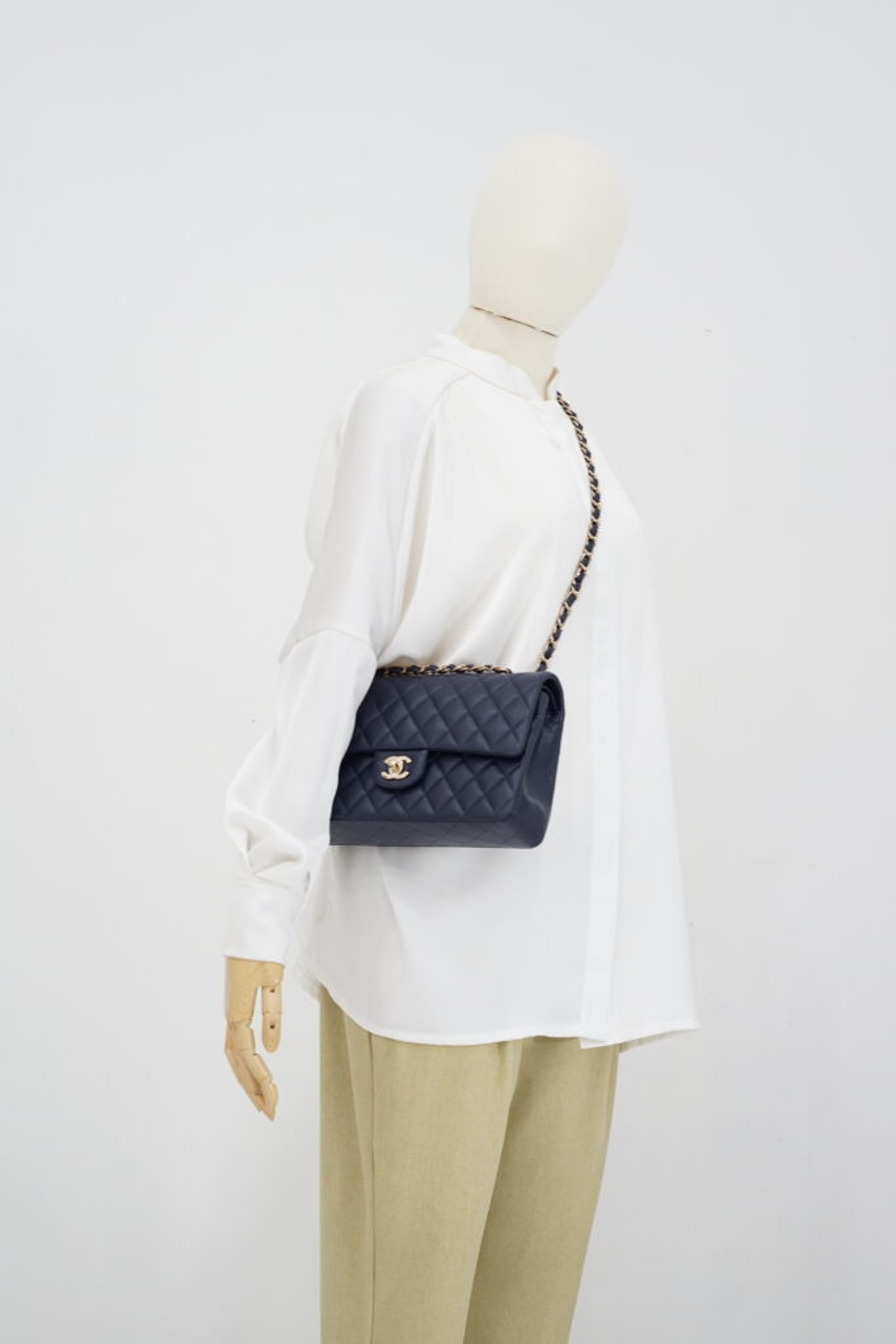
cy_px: 672
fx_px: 1866
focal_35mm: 50
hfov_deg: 27.0
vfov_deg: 39.6
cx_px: 448
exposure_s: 1/10
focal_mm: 50
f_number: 6.3
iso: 640
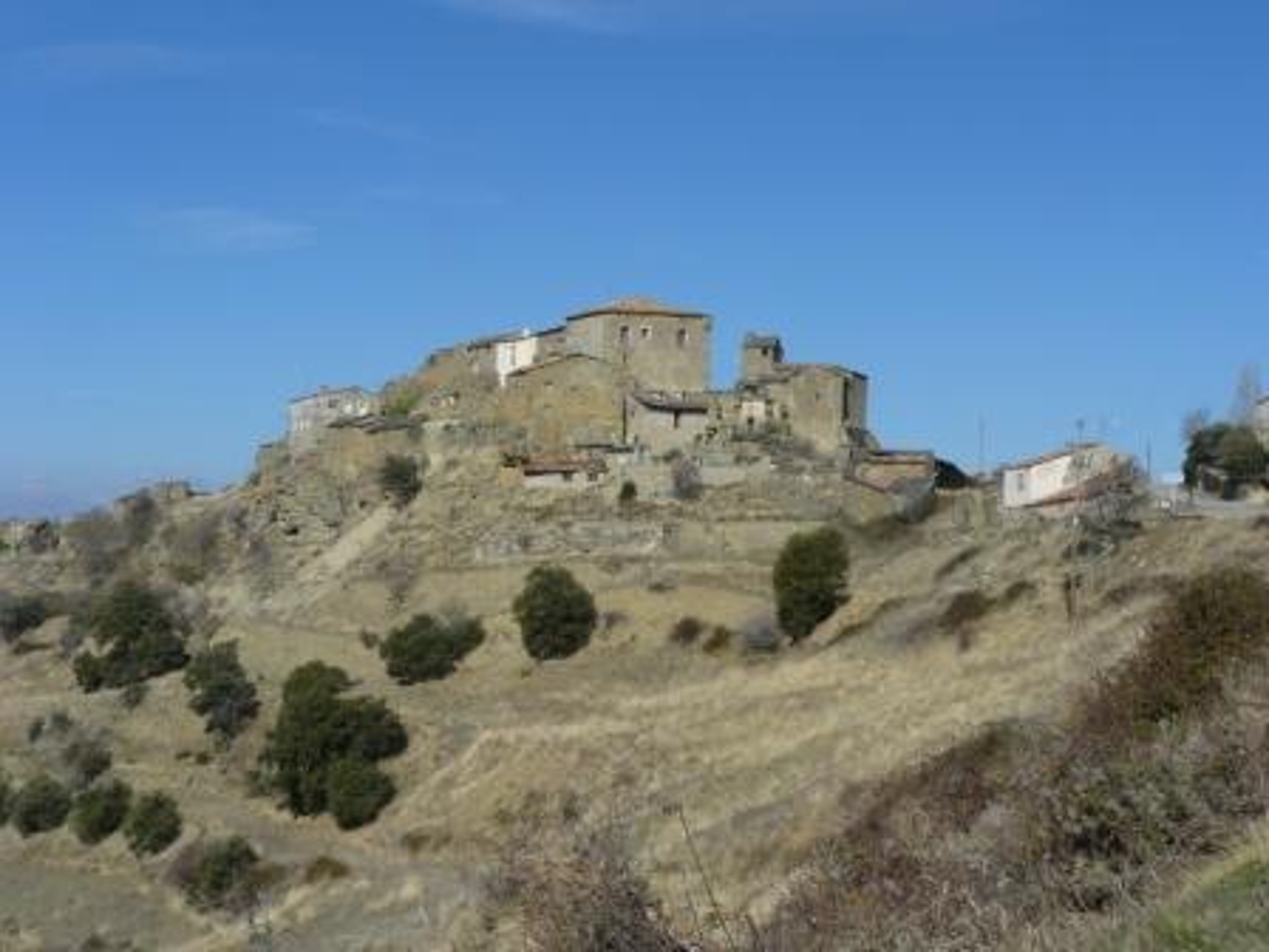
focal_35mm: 49
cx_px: 634
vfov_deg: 29.7
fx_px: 1796
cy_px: 476
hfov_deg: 38.9
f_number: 7.1
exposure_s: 1/400
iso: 100
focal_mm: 8.2
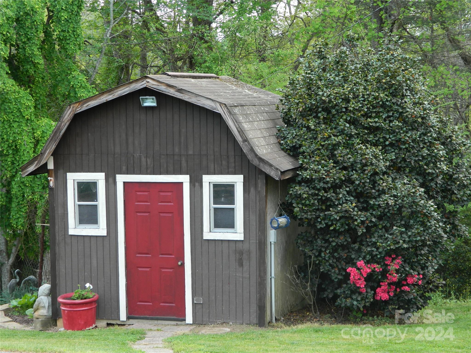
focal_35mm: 84
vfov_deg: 17.6
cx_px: 236
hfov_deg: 23.3
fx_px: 1143
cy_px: 176
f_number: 4.2
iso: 80
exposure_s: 1/80
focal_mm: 15.1
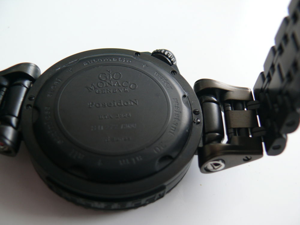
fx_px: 329
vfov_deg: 37.7
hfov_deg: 49.0
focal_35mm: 38
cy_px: 112
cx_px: 150
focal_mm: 8.1
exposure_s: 1/30
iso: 125
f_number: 2.8
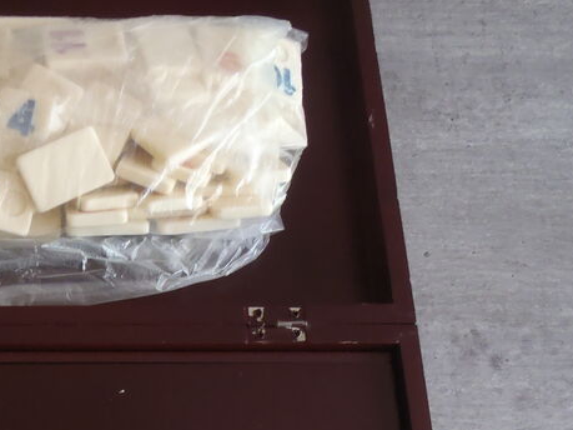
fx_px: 1009
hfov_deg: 30.1
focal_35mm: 61
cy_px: 388
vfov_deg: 23.4
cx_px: 37
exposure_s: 1/13
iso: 200
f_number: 3.9
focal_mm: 5
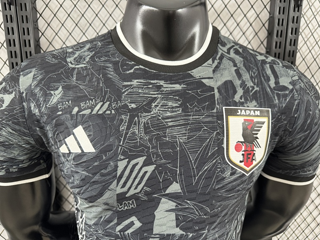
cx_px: 160
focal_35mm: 24
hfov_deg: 71.6
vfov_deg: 56.8
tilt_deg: -10.9
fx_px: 222
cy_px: 120
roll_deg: +0.4
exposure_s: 1/60
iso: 320
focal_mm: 6.76
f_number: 1.78
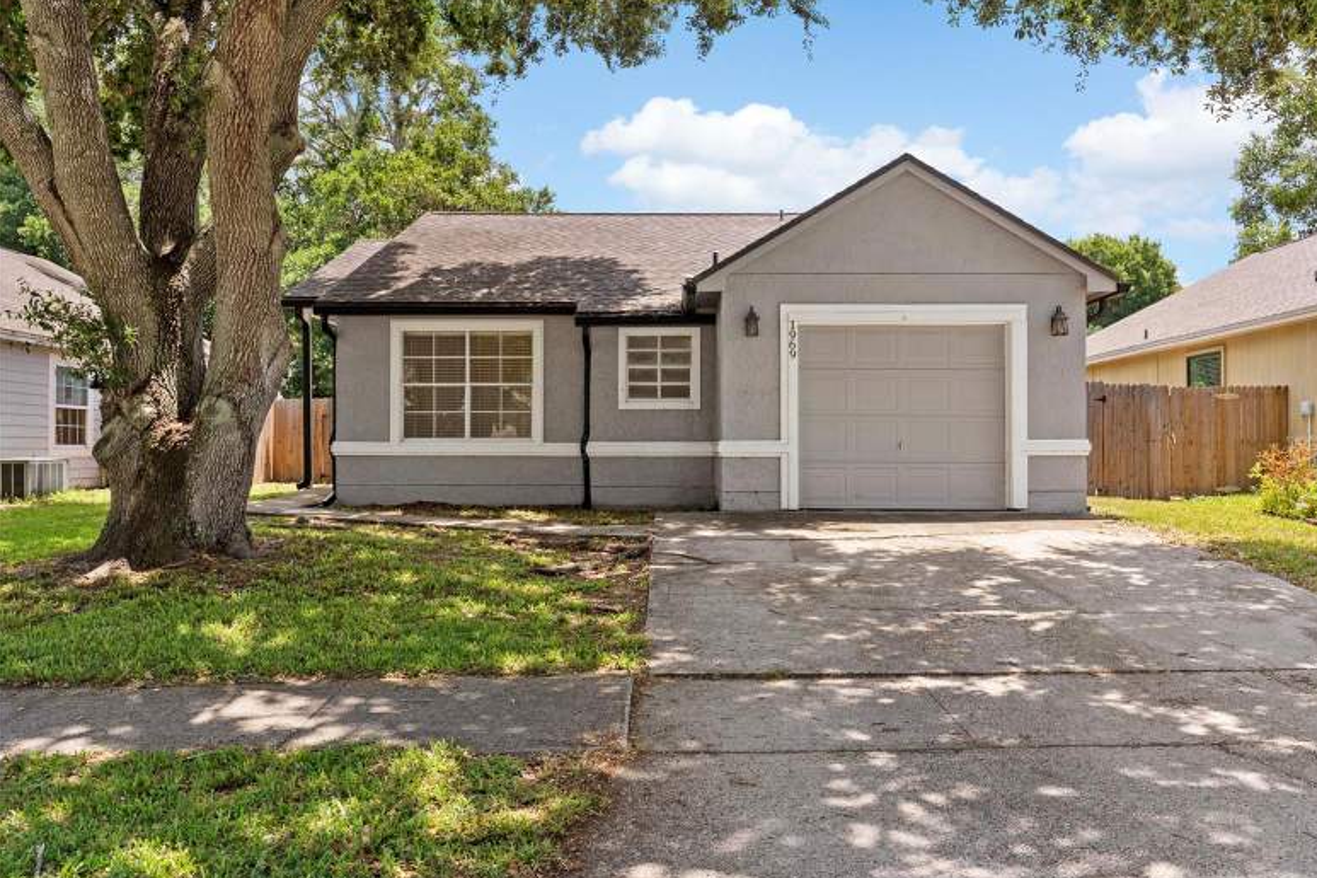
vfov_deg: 44.9
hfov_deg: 63.7
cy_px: 442
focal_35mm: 29
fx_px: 1061
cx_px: 680
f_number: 8
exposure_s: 1/80
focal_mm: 28
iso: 100
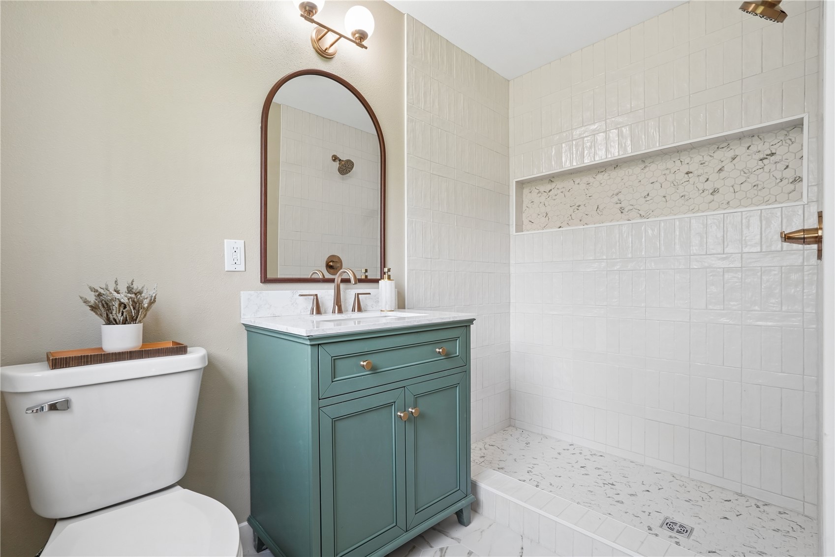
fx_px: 371
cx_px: 418
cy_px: 278
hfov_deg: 96.7
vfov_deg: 73.7
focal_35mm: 16
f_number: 9
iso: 400
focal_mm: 16
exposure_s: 1/13
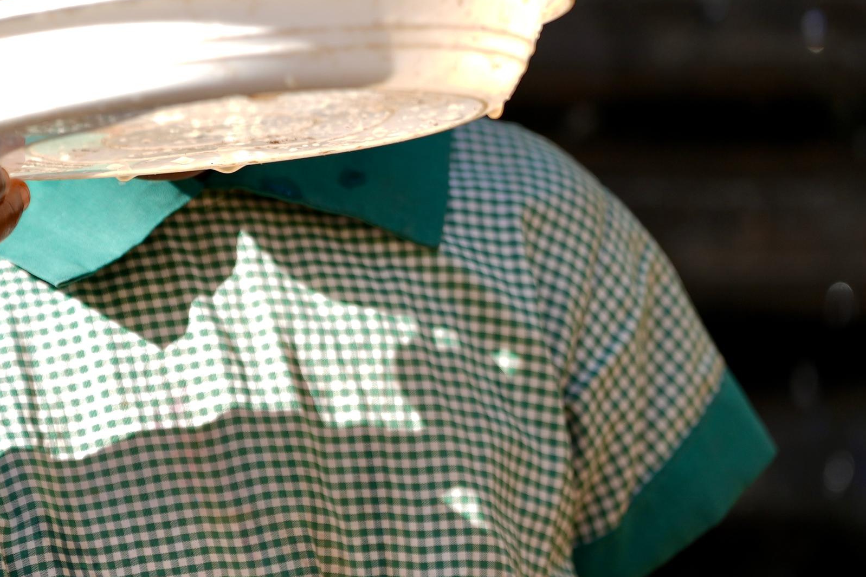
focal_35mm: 557
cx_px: 250
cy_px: 189
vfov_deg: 2.5
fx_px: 13397
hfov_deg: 3.7
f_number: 2.8
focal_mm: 178
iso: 80
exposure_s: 1/640
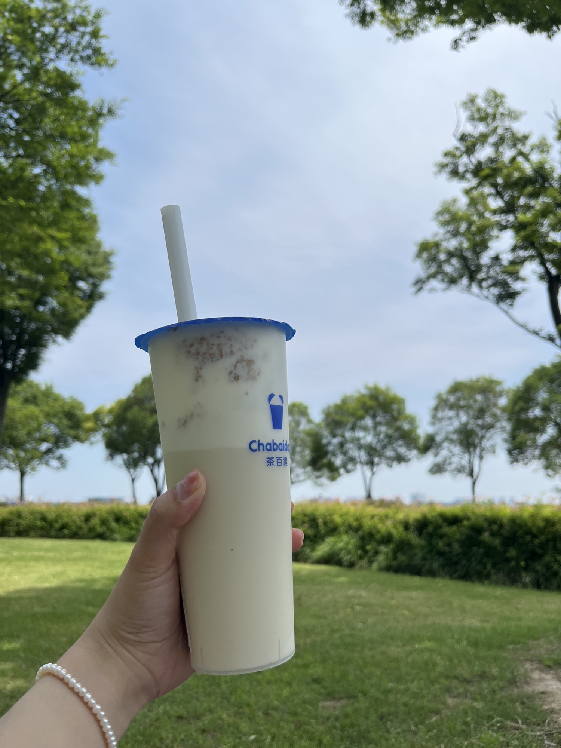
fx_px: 562
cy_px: 374
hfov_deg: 53.1
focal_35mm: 26
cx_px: 280
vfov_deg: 67.3
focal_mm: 5.1
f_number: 1.6
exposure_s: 1/4651
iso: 50
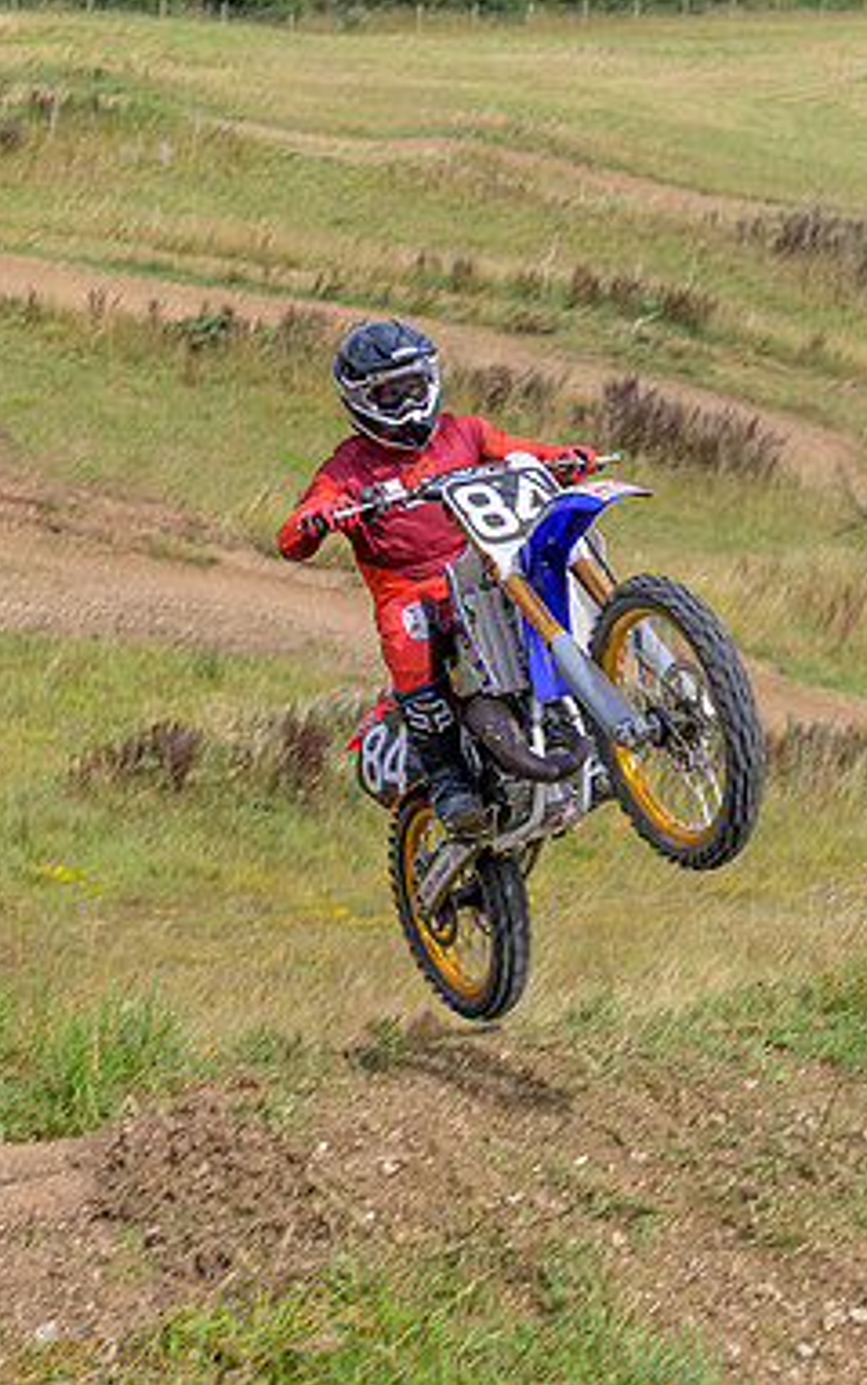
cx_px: 457
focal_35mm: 91
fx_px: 3438
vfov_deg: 22.8
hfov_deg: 14.4
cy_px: 691
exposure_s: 1/500
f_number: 4
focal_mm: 56
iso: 50
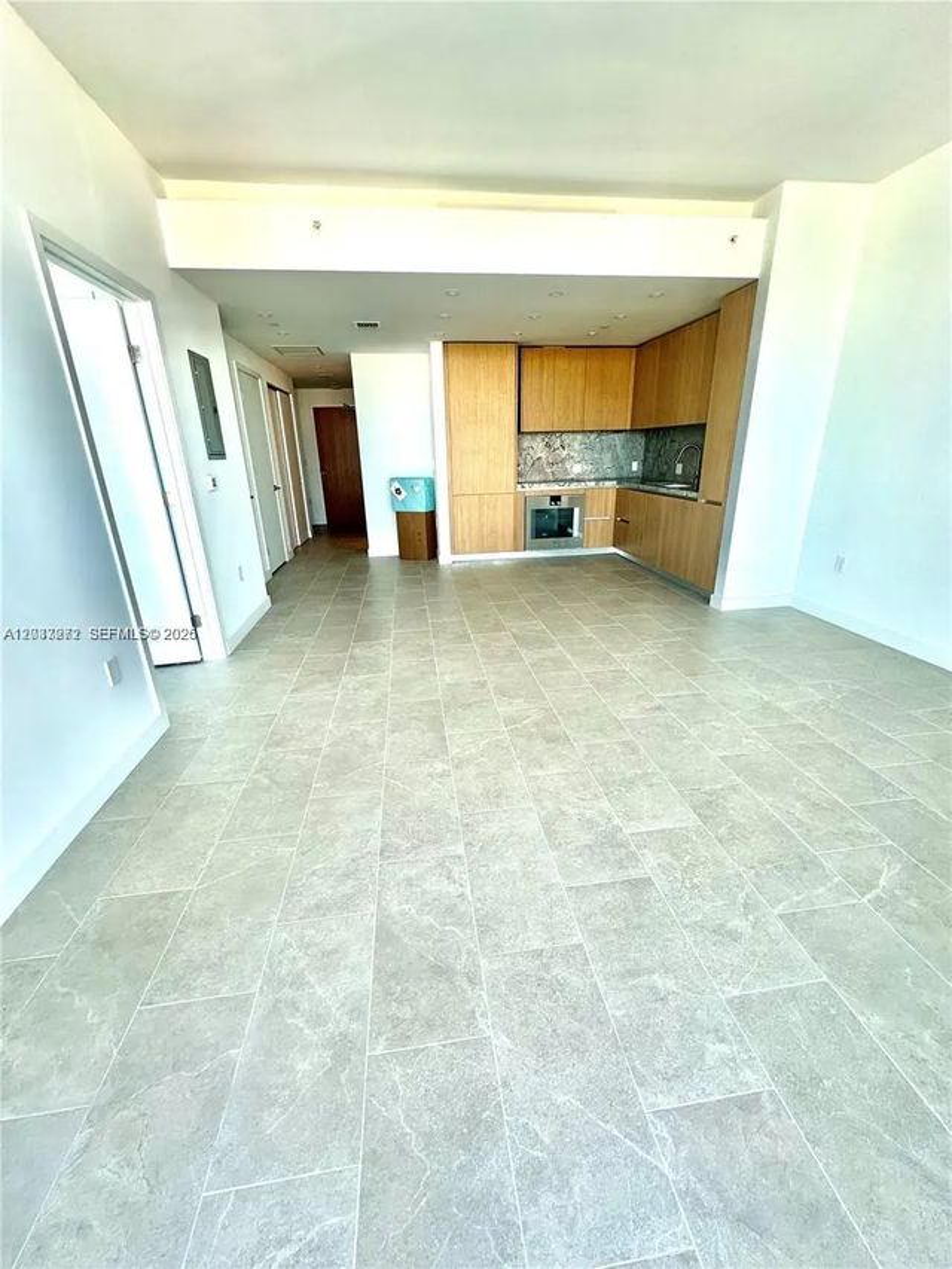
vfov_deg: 102.1
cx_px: 476
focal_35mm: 14
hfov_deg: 85.7
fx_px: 513
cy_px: 634
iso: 100
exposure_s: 1/99
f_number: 2.2
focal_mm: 2.22
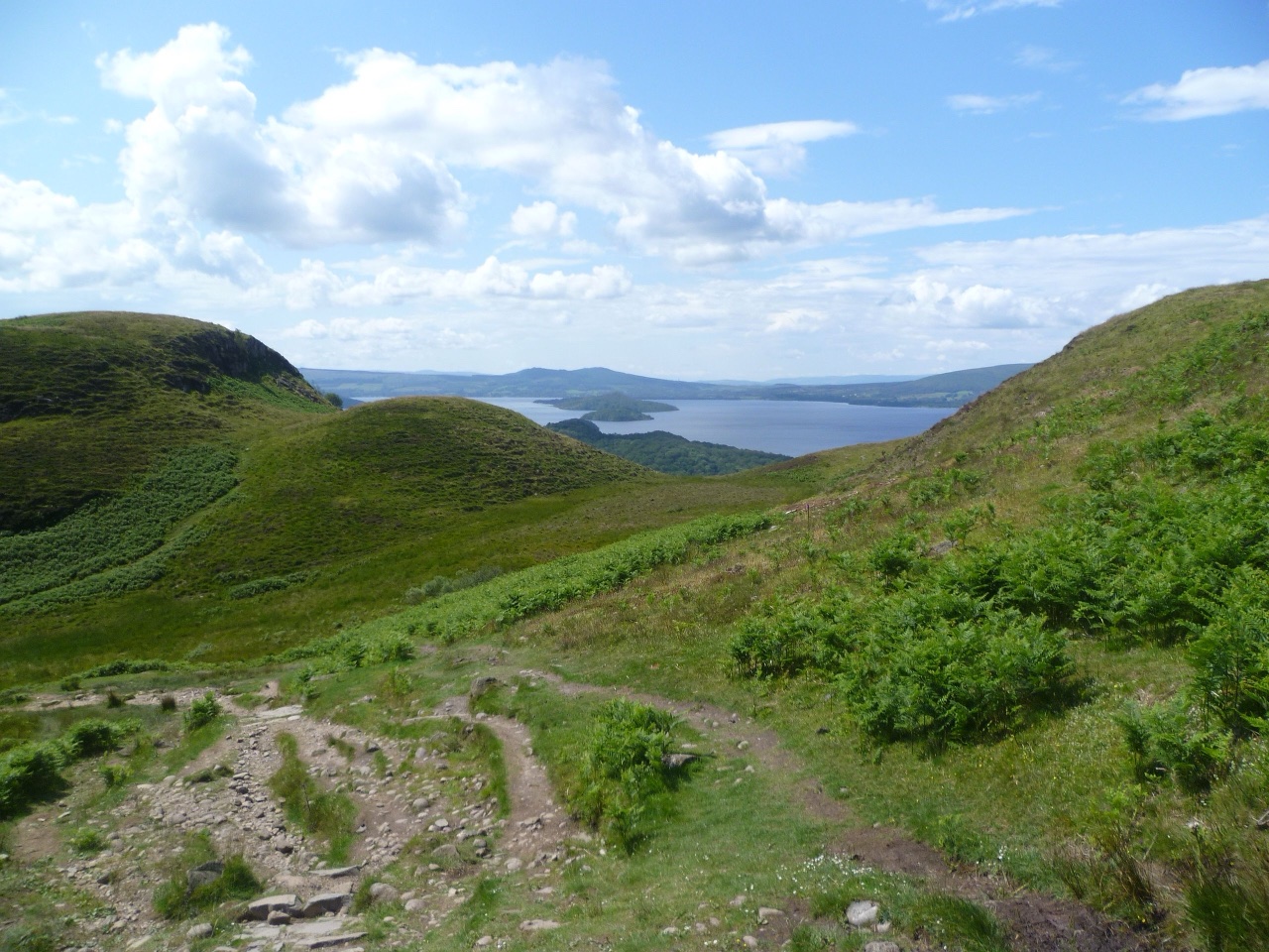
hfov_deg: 63.4
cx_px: 634
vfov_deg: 49.7
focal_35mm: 28
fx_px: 1026
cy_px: 476
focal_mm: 5
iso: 80
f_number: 9
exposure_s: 1/125
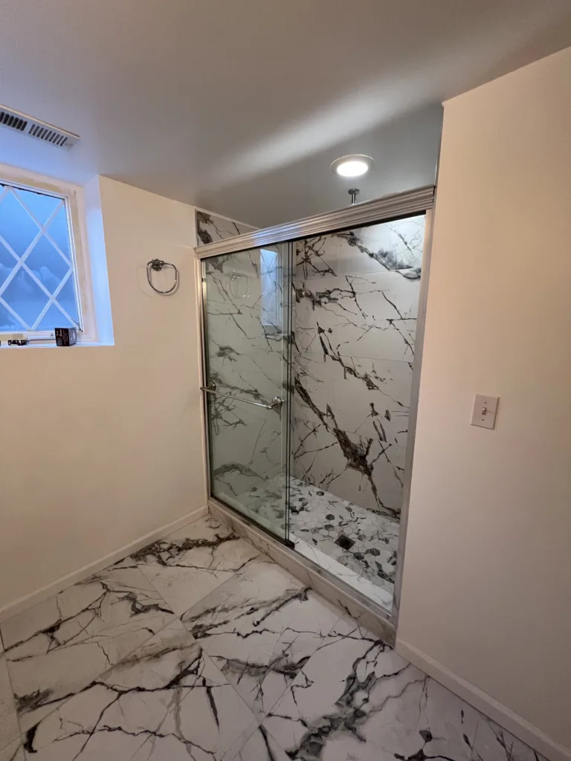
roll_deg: -0.8
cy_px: 380
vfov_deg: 106.2
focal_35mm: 13
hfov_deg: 89.9
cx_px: 286
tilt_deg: -11.0
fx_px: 286
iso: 160
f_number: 1.8
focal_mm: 1.57
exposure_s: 1/60
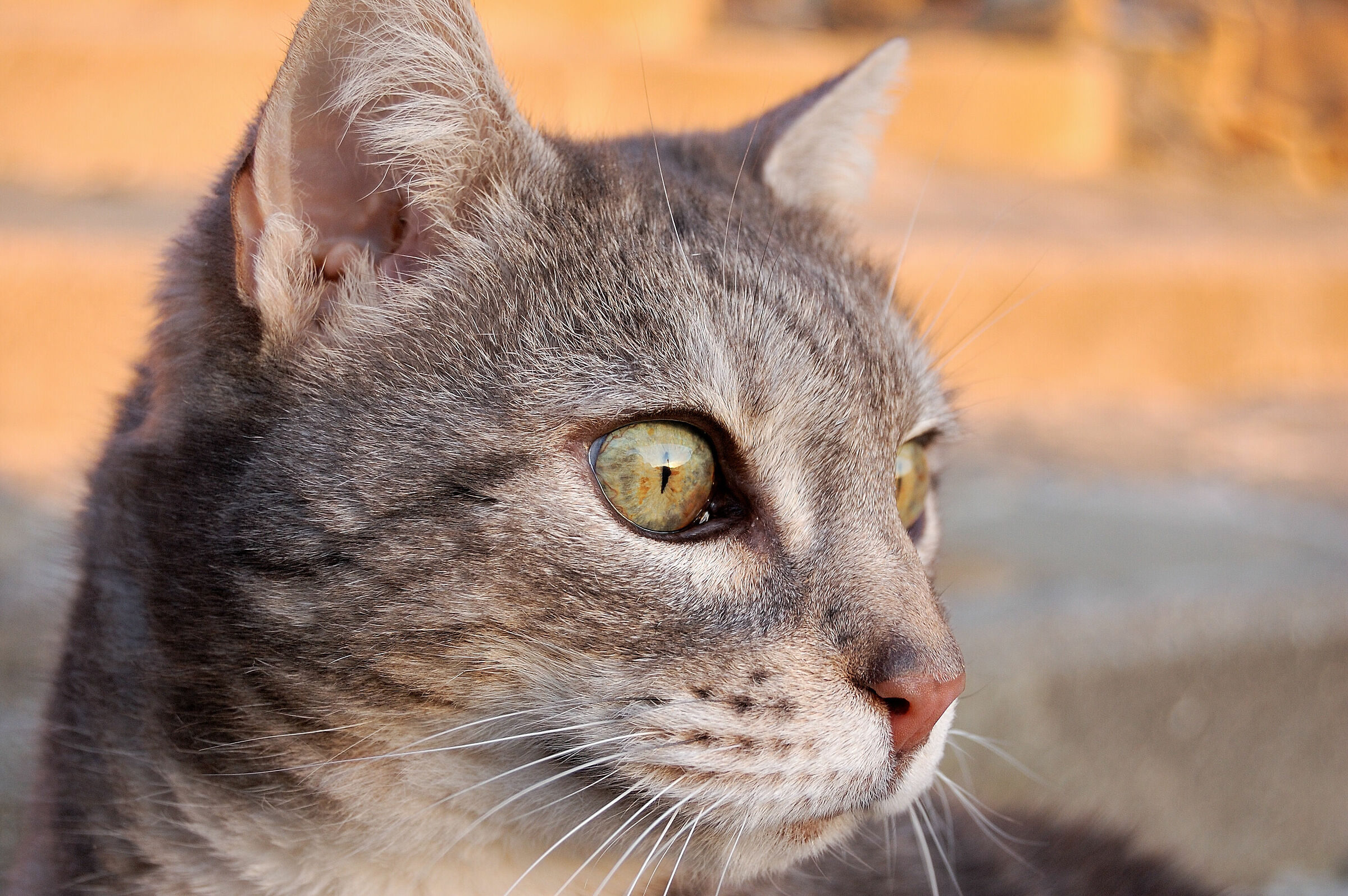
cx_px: 674
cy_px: 448
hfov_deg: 33.4
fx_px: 2245
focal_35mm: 60
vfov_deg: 22.6
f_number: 5
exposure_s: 1/50
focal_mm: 40
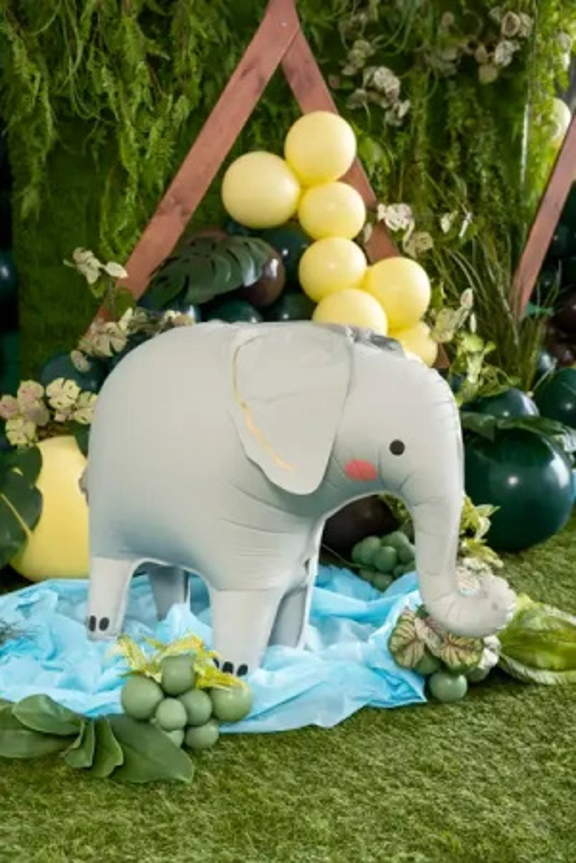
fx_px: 984
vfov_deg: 47.4
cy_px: 432
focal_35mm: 41
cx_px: 288
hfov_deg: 32.6
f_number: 6.3
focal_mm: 41
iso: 1250
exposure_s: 1/30
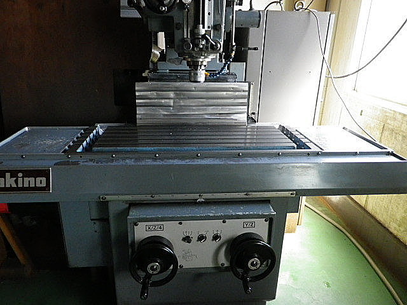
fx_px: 294
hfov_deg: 69.4
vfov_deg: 54.9
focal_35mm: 25
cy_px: 152
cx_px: 204
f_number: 3.5
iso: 400
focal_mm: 4.5
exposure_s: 1/40
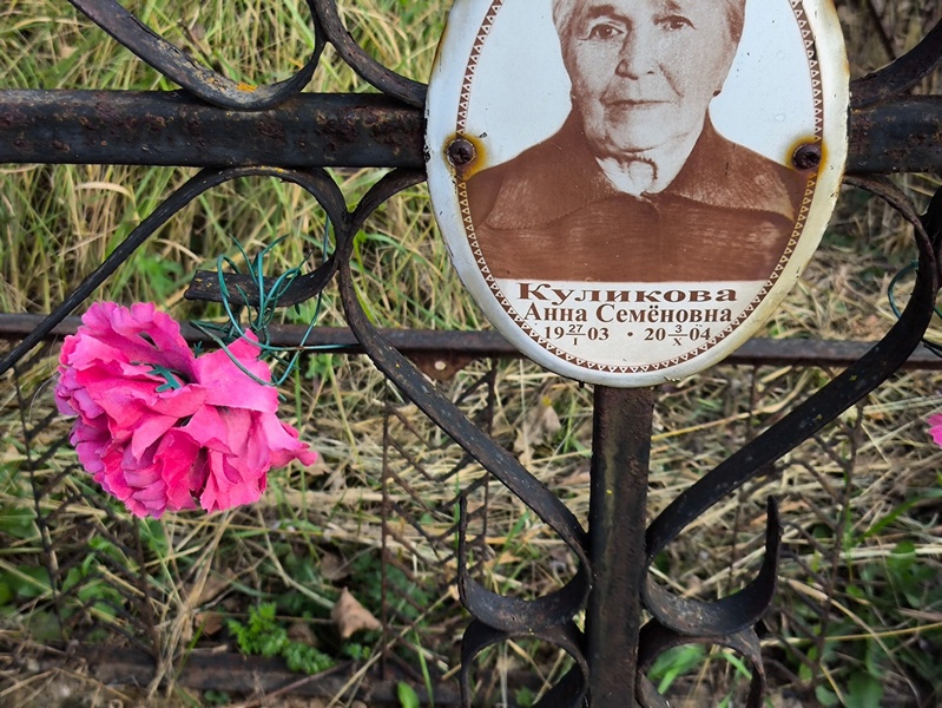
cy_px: 354
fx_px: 1361
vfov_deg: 29.1
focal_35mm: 50
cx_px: 471
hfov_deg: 38.2
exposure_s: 1/334
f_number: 1.7
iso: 50
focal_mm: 4.71
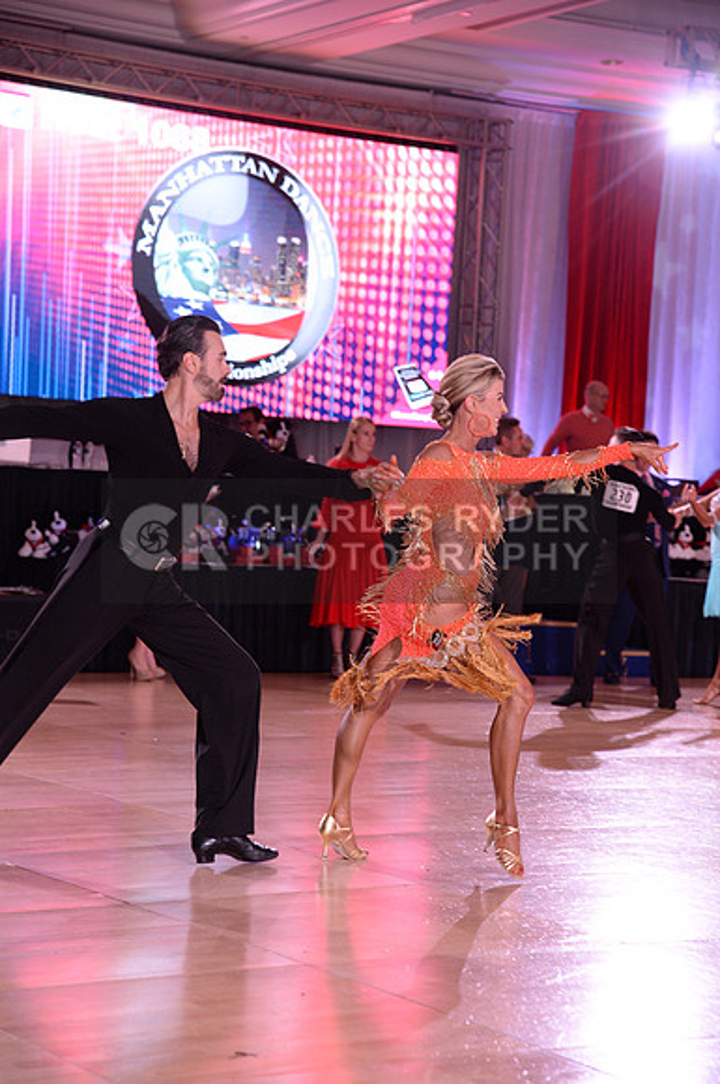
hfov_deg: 16.0
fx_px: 2557
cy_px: 542
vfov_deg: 23.9
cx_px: 360
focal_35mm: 85
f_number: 5
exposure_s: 1/250
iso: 2000
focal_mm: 85
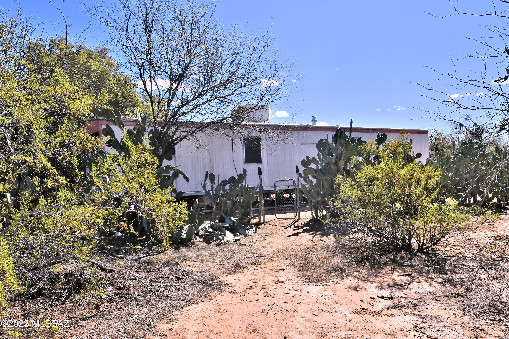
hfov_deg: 53.1
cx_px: 254
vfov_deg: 36.9
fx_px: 509
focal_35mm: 36
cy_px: 170
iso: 100
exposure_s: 1/250
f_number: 13
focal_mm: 24
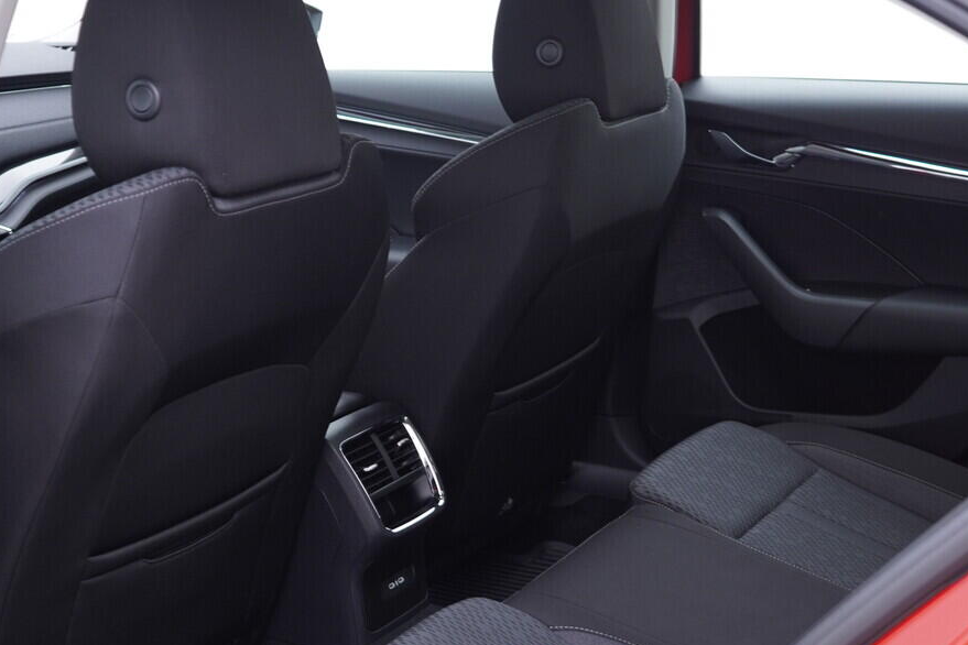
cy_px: 458
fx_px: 1586
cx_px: 487
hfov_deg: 33.9
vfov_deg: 22.8
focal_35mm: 59
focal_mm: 24
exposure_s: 1/40
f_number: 2.8
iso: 250
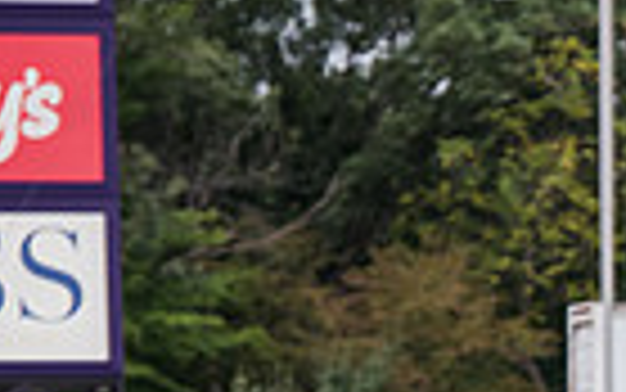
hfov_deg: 3.4
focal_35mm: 615
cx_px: 1220
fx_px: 10496
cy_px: 678
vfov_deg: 2.1
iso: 640
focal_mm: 145
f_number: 5.6
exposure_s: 1/500
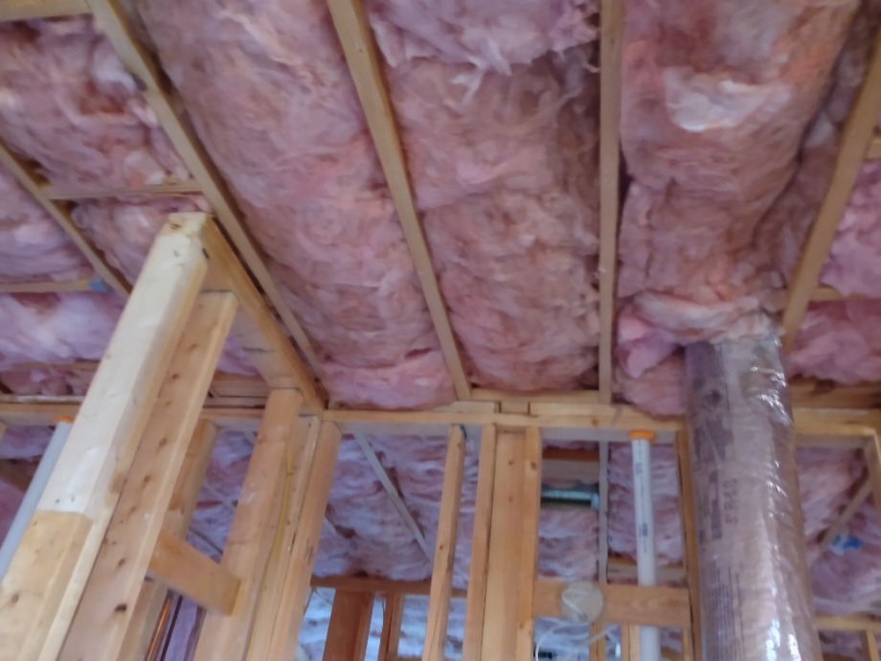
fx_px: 509
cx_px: 440
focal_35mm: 20
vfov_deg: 66.0
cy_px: 330
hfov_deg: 81.7
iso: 1056
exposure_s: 1/17
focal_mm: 3.54
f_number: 2
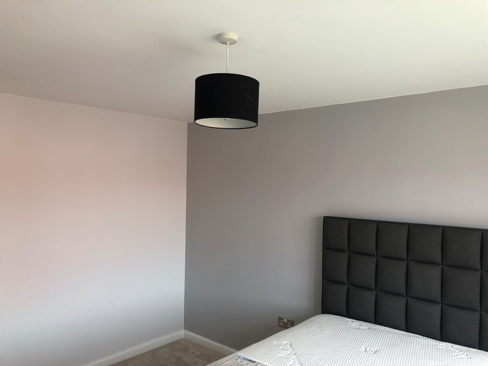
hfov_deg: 63.4
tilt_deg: -0.2
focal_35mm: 28
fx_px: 395
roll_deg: -0.4
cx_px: 244
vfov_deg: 49.7
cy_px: 183
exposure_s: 1/50
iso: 32
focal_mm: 4
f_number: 1.8
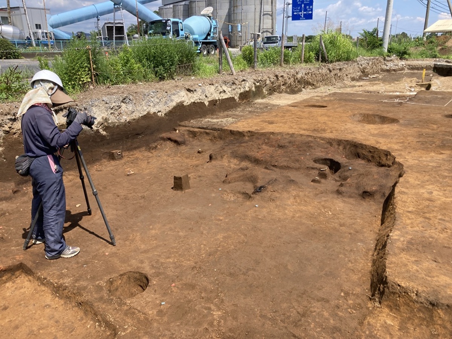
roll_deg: +0.3
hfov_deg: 63.4
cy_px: 170
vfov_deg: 49.7
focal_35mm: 28
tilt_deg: -17.4
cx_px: 226
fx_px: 366
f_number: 1.8
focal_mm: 3.99
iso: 20
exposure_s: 1/1230
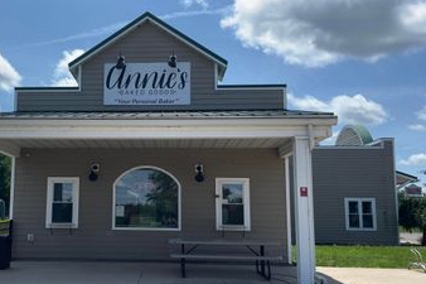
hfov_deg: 47.4
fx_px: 473
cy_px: 151
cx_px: 129
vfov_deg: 33.4
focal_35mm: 40
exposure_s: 1/2353
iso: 32
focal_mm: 4.2
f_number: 1.6
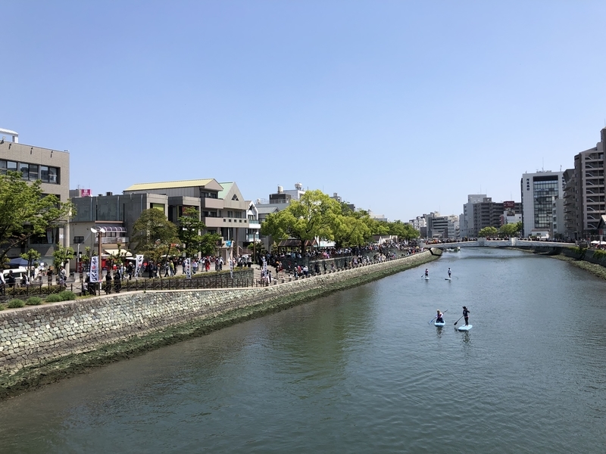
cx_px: 303
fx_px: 490
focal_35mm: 28
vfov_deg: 49.7
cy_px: 227
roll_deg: +1.3
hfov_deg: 63.4
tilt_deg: +2.1
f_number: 1.8
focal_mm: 3.99
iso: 20
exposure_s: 1/2404
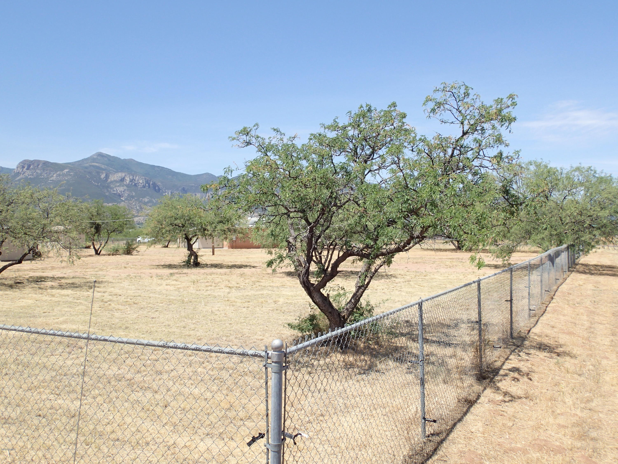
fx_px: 536
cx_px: 309
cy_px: 232
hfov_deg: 60.0
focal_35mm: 30
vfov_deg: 46.8
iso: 100
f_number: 3.2
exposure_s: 1/800
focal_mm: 5.5
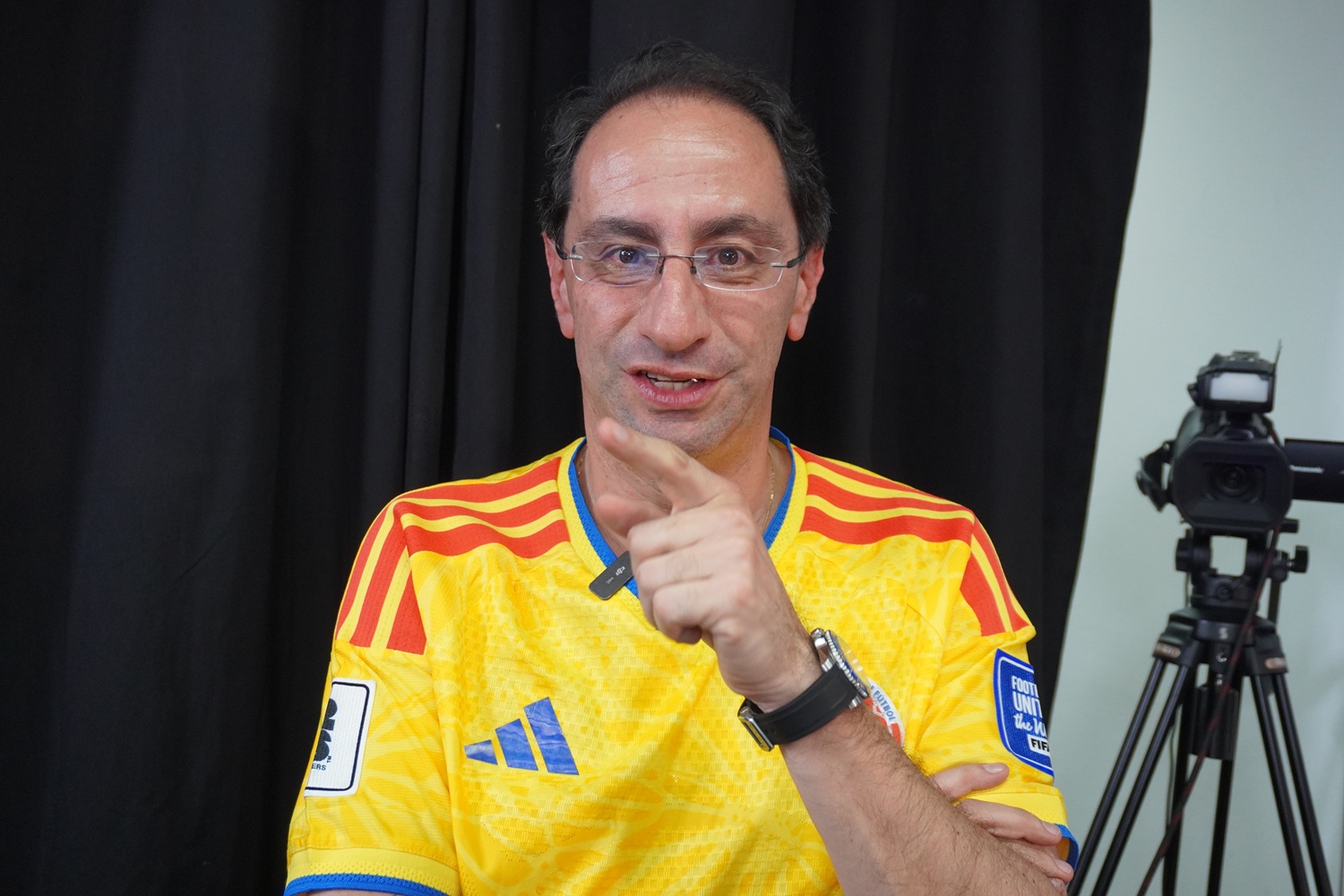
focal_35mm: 38
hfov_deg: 51.3
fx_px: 1400
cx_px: 672
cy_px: 448
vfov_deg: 35.5
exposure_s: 1/160
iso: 1250
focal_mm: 25
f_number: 4.5
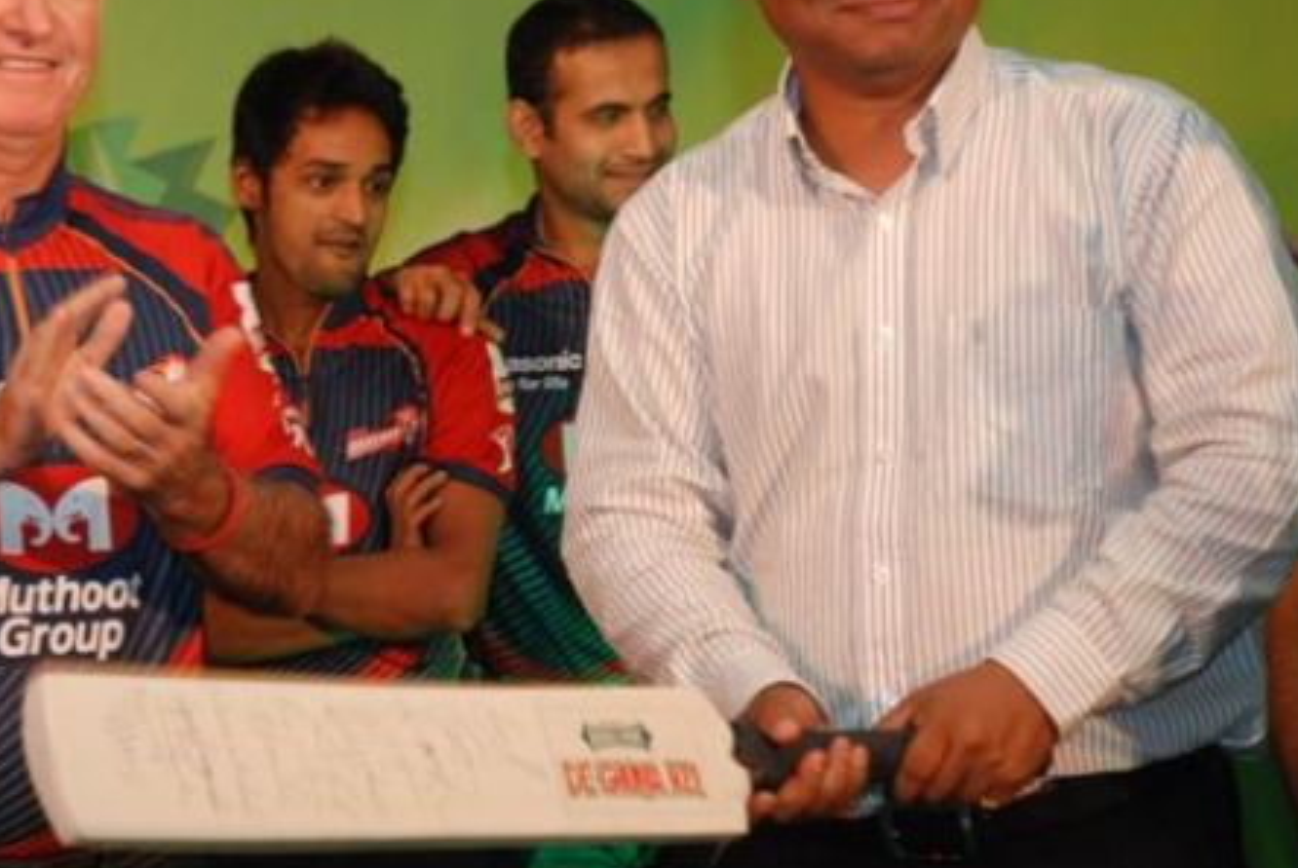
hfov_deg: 13.9
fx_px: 5305
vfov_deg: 9.4
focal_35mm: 147
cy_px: 317
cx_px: 431
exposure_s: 1/80
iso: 640
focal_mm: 66
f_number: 5.6
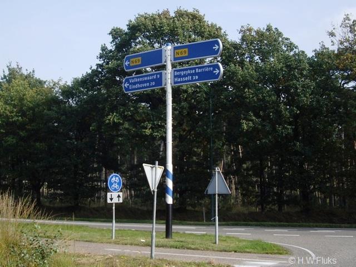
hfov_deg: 49.0
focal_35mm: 38
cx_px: 178
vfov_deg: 37.7
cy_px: 134
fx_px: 391
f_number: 2.8
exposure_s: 1/640
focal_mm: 7.9
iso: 64
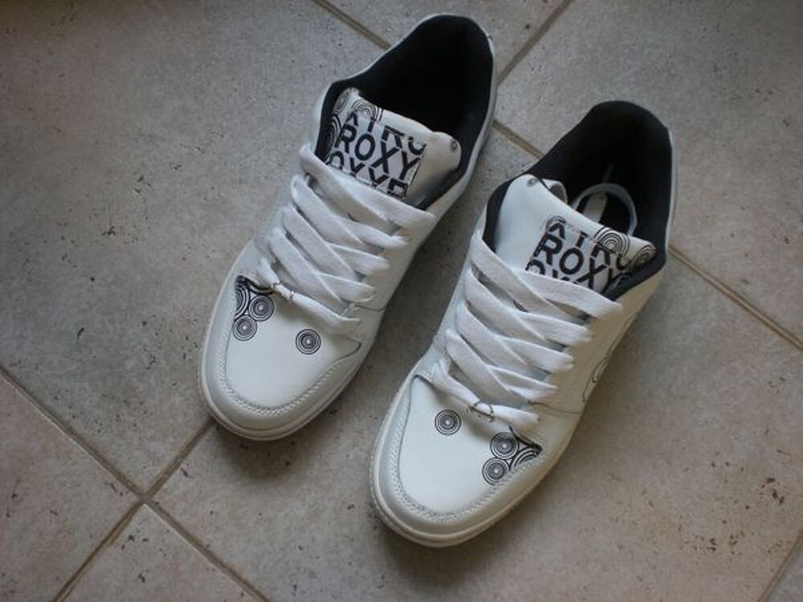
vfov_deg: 37.7
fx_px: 881
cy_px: 301
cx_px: 402
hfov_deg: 49.0
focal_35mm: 38
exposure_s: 1/125
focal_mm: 6.3
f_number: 3.1
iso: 50
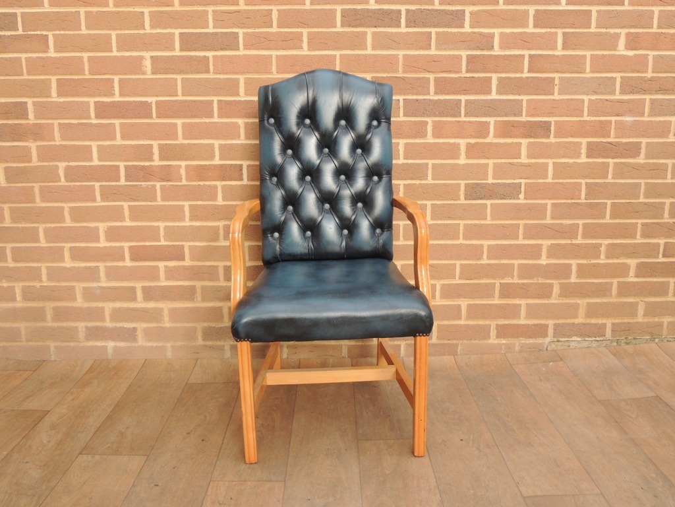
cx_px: 338
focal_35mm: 30
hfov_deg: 60.0
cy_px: 254
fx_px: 585
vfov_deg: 46.8
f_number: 3.1
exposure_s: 1/250
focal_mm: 5.3
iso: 160
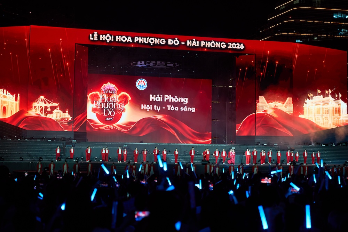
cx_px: 174
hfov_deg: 28.8
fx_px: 677
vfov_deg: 19.5
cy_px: 116
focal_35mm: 70
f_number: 3.5
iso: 800
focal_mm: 70
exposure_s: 1/160
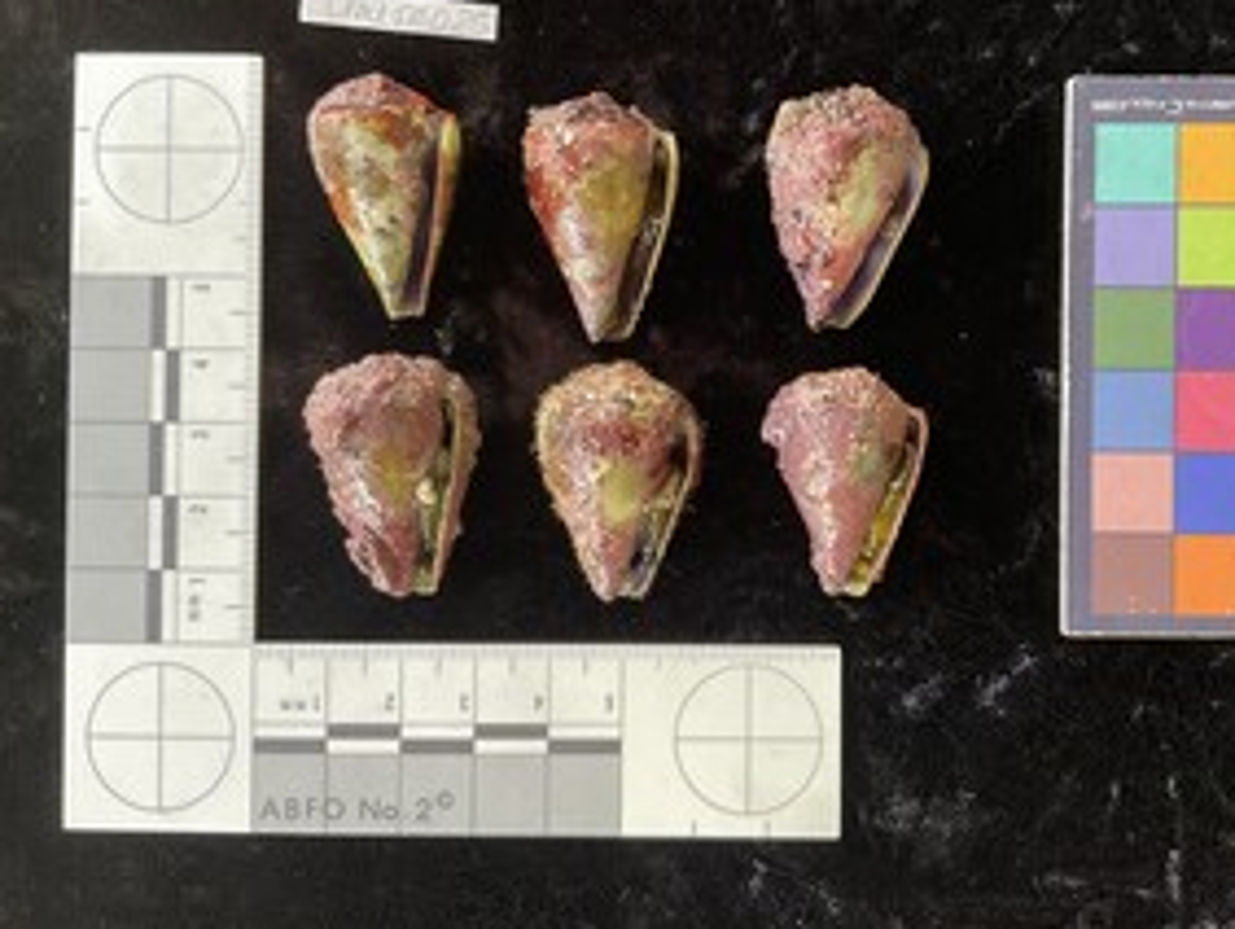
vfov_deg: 39.5
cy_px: 366
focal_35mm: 36
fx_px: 1285
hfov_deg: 51.0
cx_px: 731
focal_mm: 3
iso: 80
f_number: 1.8
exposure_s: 1/60
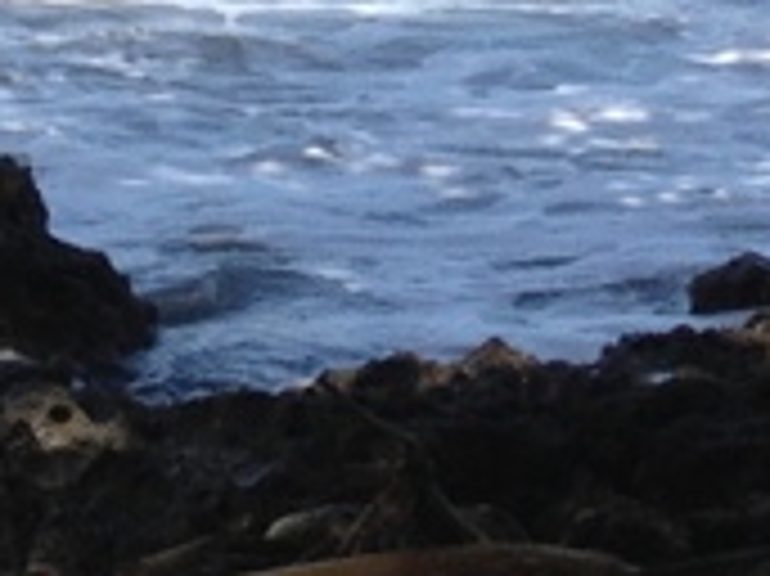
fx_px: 5468
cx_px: 135
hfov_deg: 8.0
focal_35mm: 246
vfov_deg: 5.7
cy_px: -1080
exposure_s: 1/1104
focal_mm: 4.28
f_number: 2.4
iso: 50
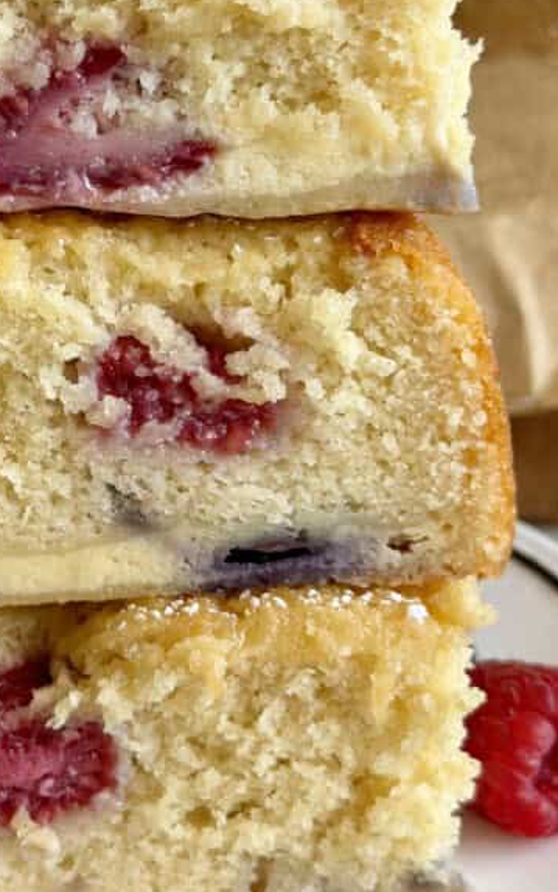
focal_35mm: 86
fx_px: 2091
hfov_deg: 15.1
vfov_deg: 24.1
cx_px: 96
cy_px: 372
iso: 50
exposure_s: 1/161
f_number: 1.8
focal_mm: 6.8
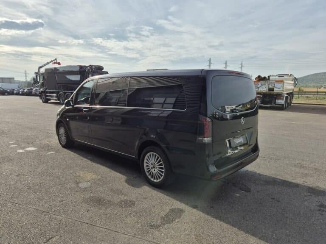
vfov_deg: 58.9
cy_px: 122
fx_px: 217
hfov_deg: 73.9
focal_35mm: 23
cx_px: 163
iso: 25
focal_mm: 5.4
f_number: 1.8
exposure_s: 1/2568
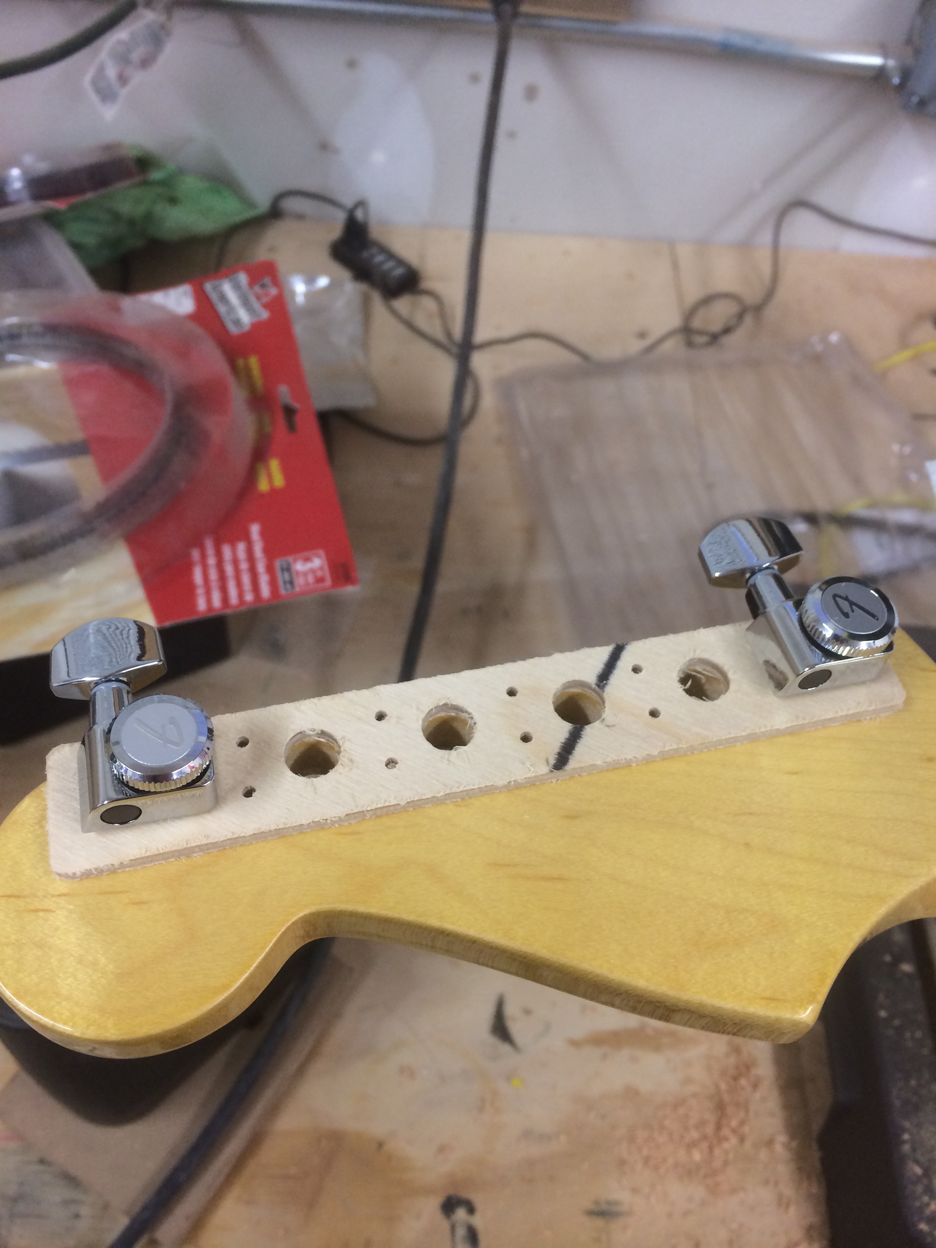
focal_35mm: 30
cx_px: 468
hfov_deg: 46.8
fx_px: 1082
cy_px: 624
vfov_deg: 60.0
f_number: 2.2
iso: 80
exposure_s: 1/30
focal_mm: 4.12
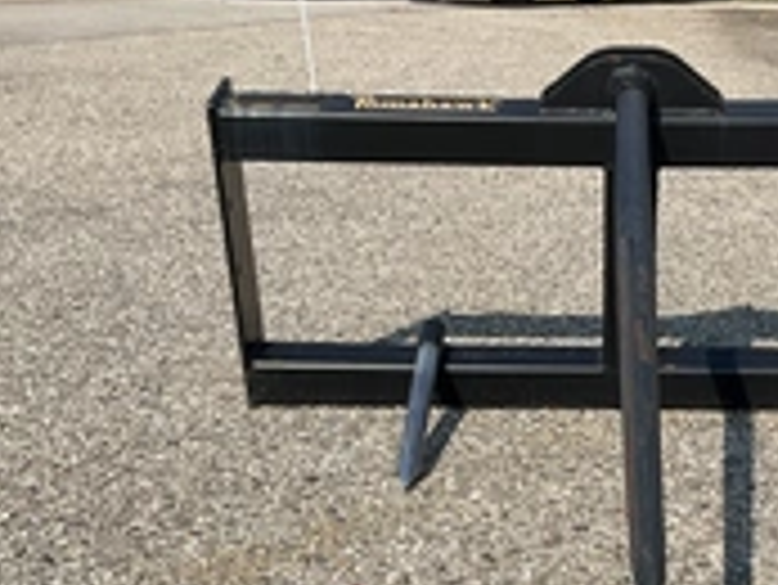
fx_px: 1507
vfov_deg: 21.7
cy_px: 477
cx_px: 607
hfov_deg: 28.4
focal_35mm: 67
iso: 25
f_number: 1.8
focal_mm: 3
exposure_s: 1/1984
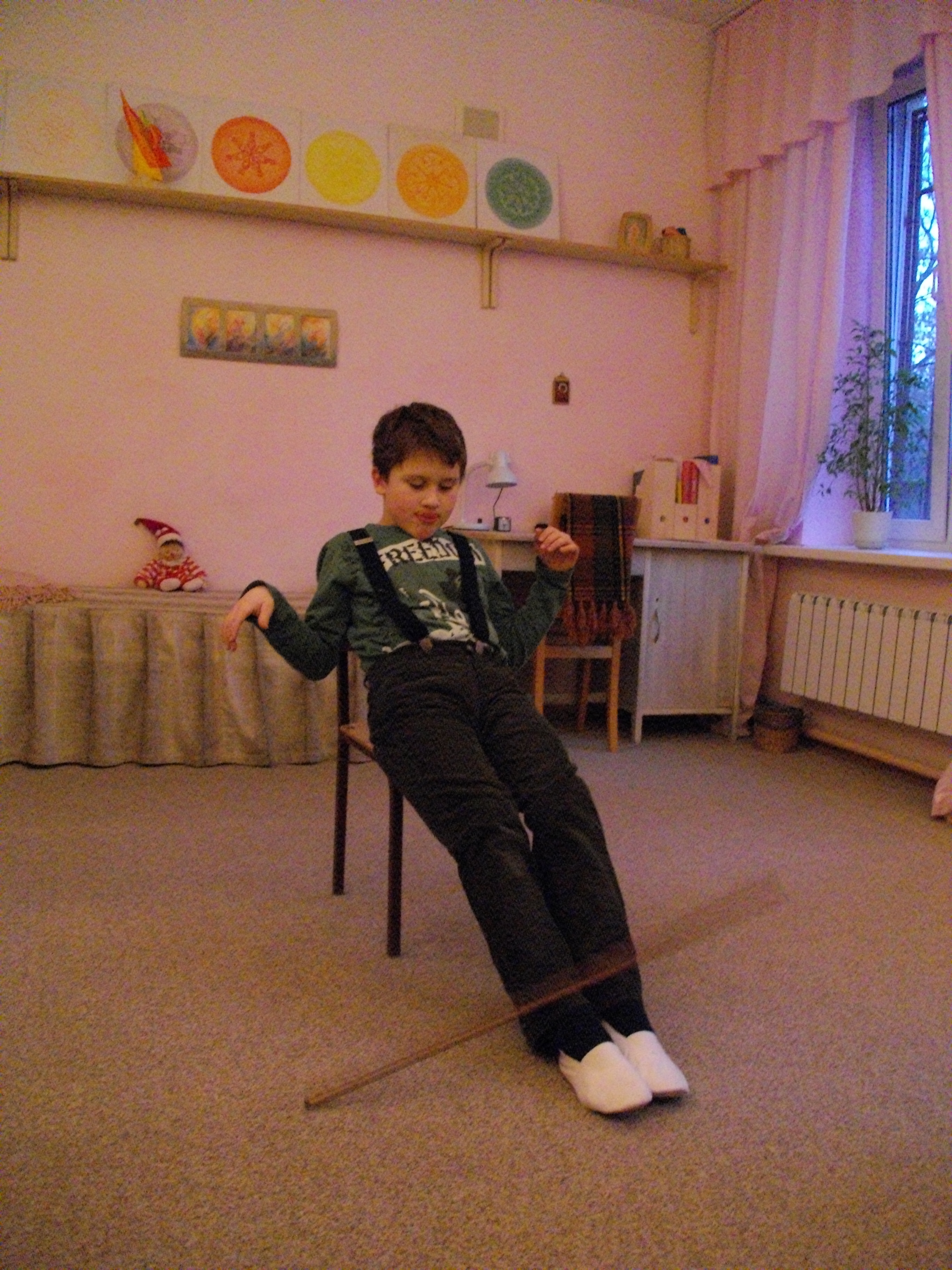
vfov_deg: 56.8
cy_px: 635
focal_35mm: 32
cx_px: 476
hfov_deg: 44.2
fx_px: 1173
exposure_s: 1/40
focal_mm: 5.7
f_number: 2.9
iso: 800
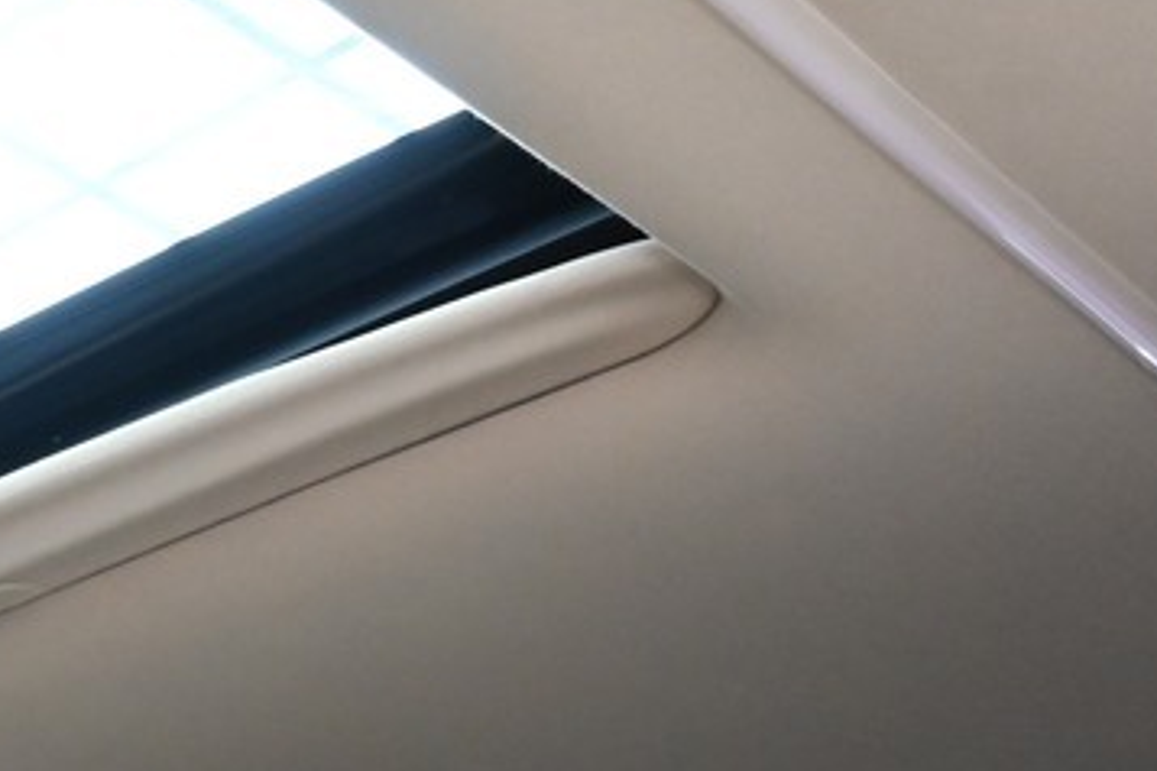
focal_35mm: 74
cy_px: 416
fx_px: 2378
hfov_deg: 24.1
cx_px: -331
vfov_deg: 18.4
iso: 2200
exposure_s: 1/45
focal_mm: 16
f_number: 6.7
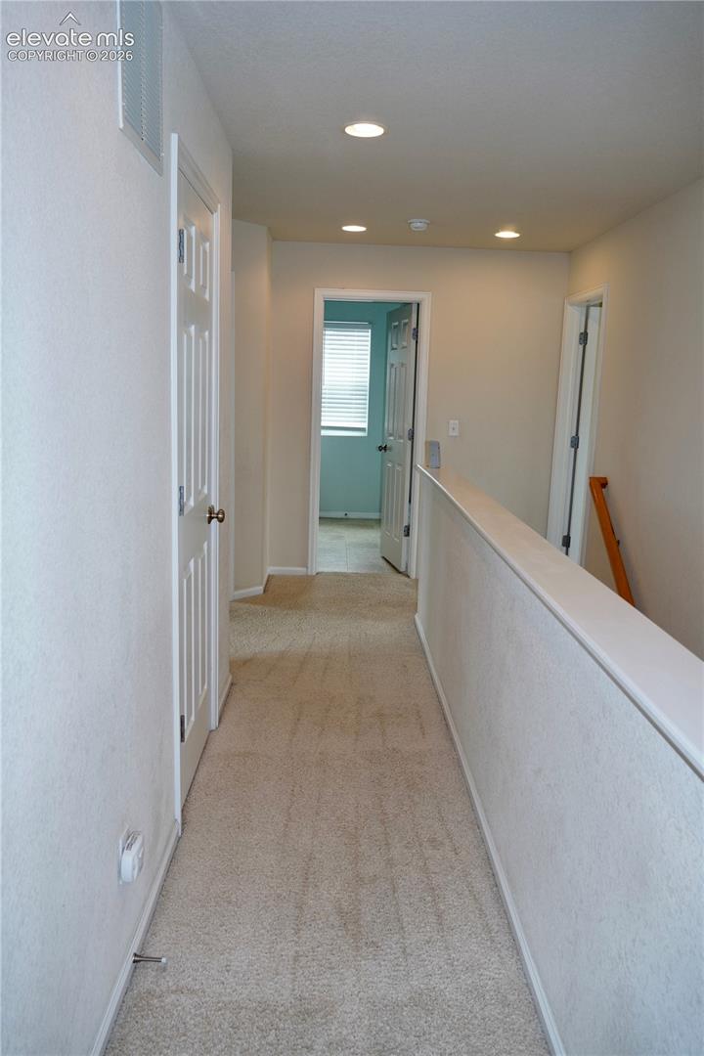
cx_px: 352
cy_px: 528
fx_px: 792
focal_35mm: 27
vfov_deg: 67.4
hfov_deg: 47.9
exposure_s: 1/60
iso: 320
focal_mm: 18
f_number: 5
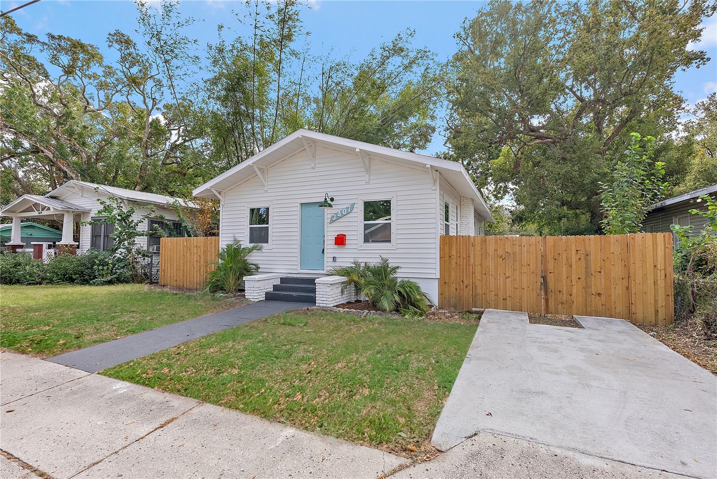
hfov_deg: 93.3
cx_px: 358
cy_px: 240
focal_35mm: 17
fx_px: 339
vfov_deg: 70.5
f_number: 13
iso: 1600
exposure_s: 1/500
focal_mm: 17
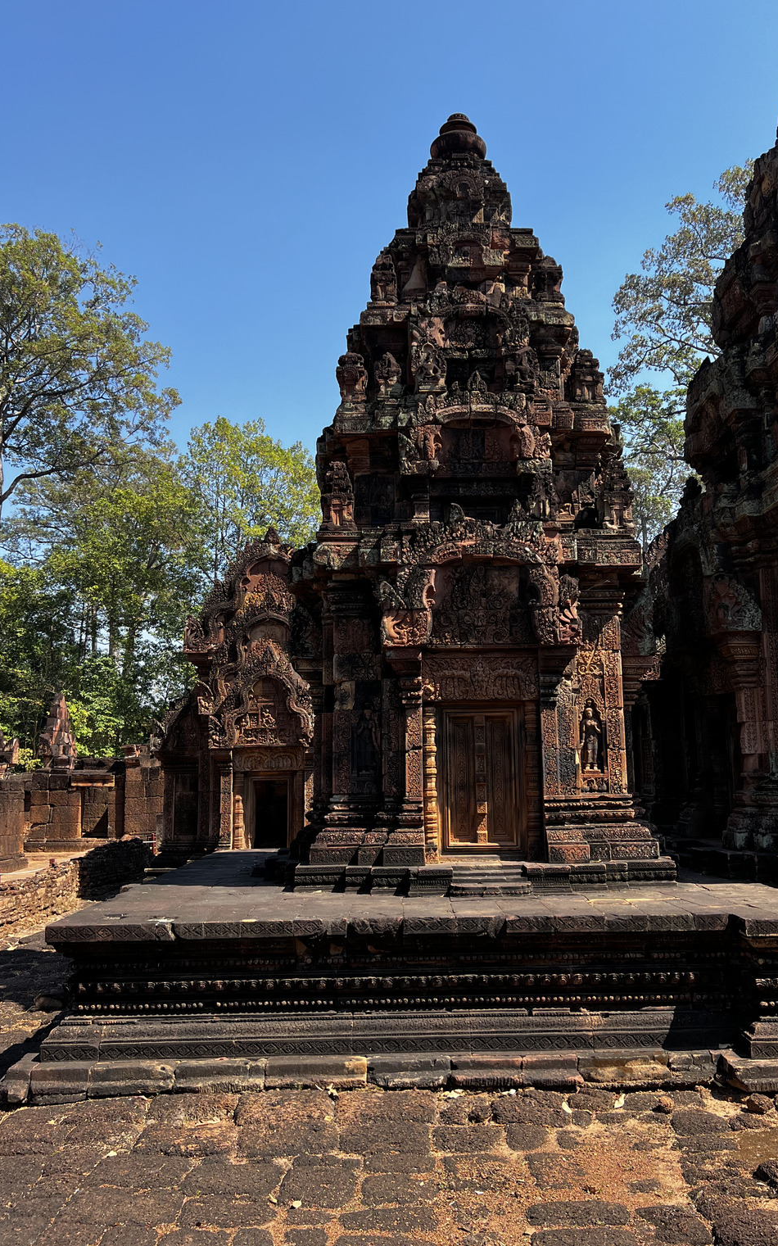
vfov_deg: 64.6
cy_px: 622
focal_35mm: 29
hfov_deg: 43.0
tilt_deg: +9.0
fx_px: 984
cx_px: 437
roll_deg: +1.4
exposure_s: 1/1511
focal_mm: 5.7
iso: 50
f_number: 1.5
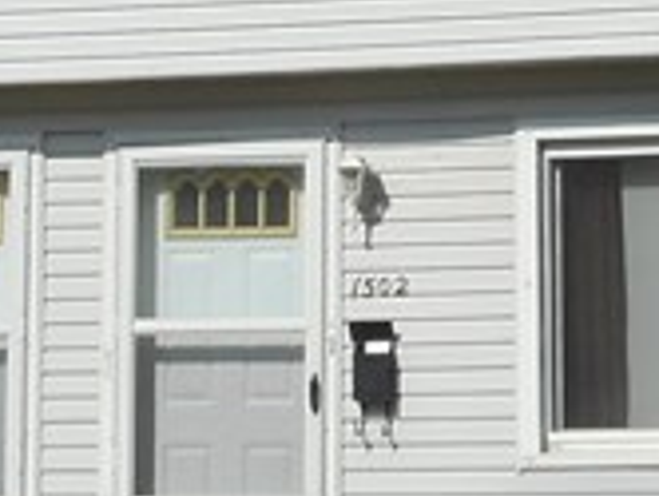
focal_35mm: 240
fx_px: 4576
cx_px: 536
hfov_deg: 8.2
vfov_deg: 6.1
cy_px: -349
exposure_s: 1/800
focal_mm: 6.9
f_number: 4.5
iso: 80
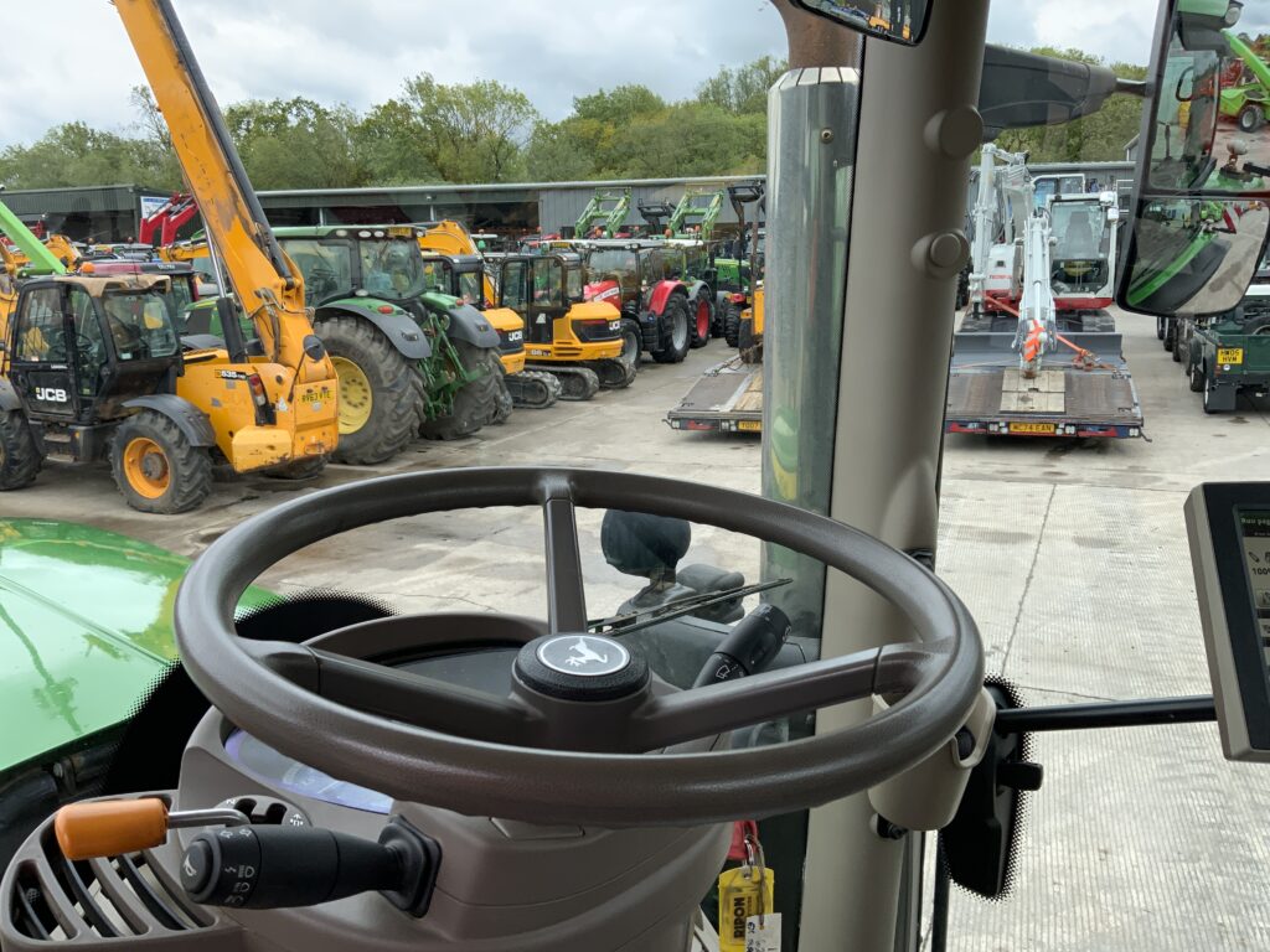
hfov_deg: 61.7
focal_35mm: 29
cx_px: 635
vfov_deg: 48.2
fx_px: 1064
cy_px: 476
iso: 16
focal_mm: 3
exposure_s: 1/394
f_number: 1.8
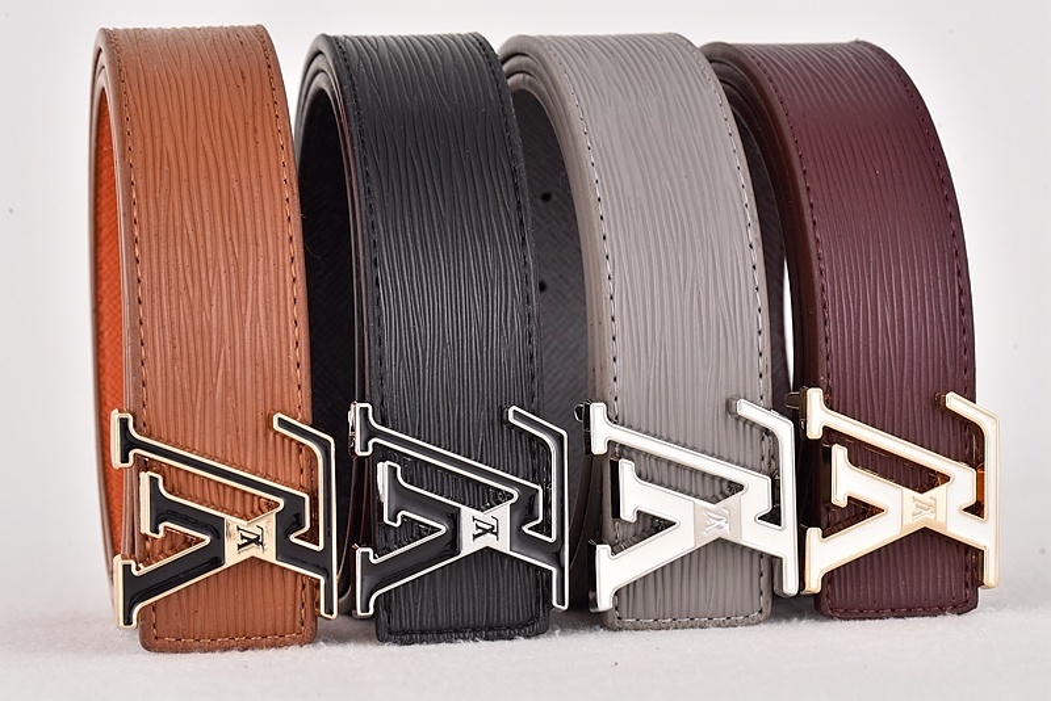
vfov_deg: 13.1
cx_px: 526
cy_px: 350
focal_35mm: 105
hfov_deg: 19.4
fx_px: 3066
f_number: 16
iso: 1100
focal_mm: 105
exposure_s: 1/125
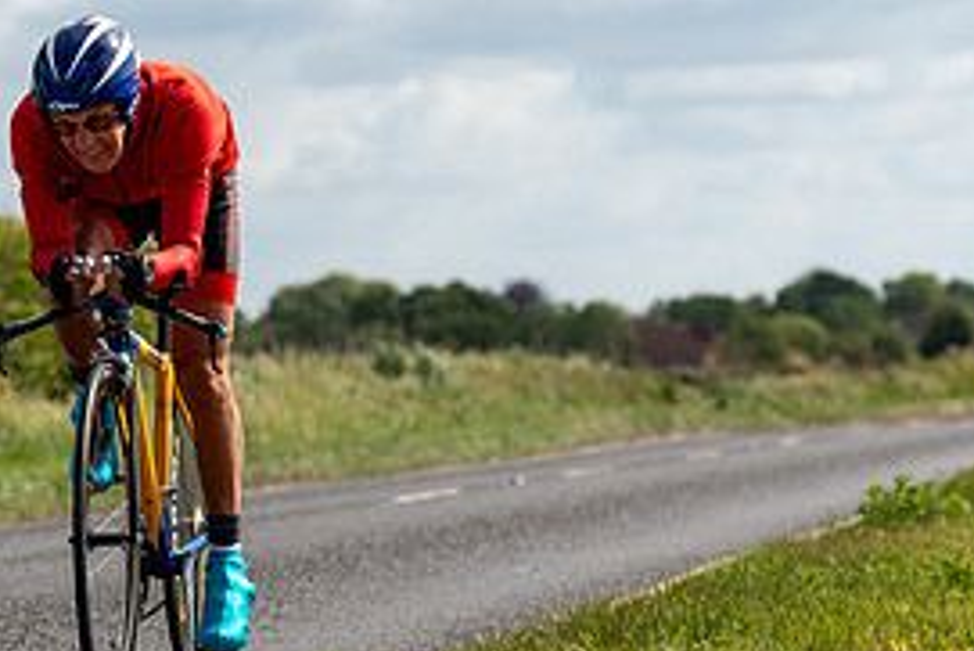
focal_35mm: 251
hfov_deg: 8.2
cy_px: 258
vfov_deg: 5.5
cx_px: 136
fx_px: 6794
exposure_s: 1/1000
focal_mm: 104
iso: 100
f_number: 4.5
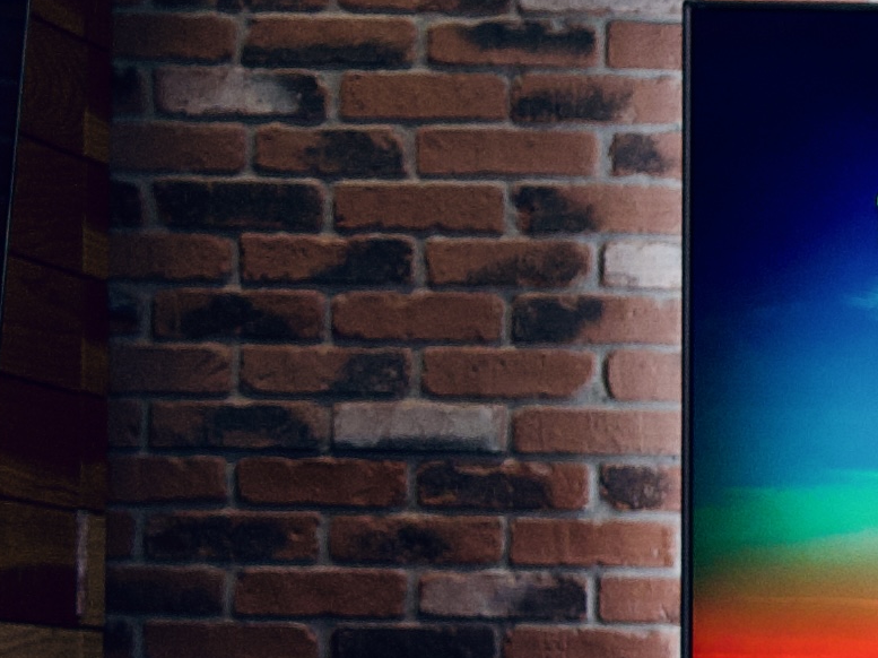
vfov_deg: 5.7
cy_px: 863
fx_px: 6592
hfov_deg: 7.1
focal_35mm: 260
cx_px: 2224
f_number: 1.8
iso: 320
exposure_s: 1/200
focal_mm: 35
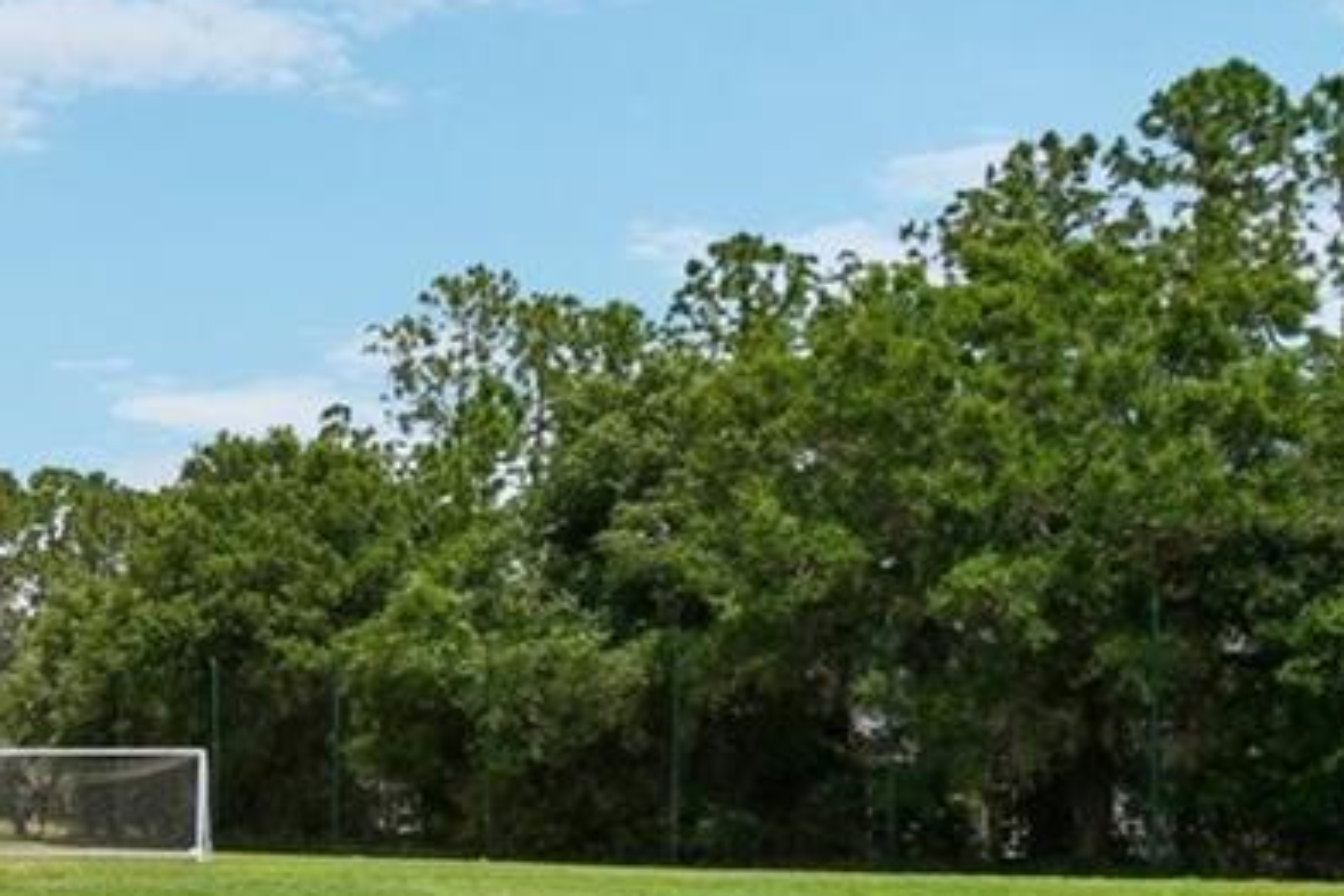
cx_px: -934
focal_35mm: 61
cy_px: 797
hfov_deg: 22.7
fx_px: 2277
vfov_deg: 21.8
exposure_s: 1/500
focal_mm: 10
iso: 100
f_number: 8
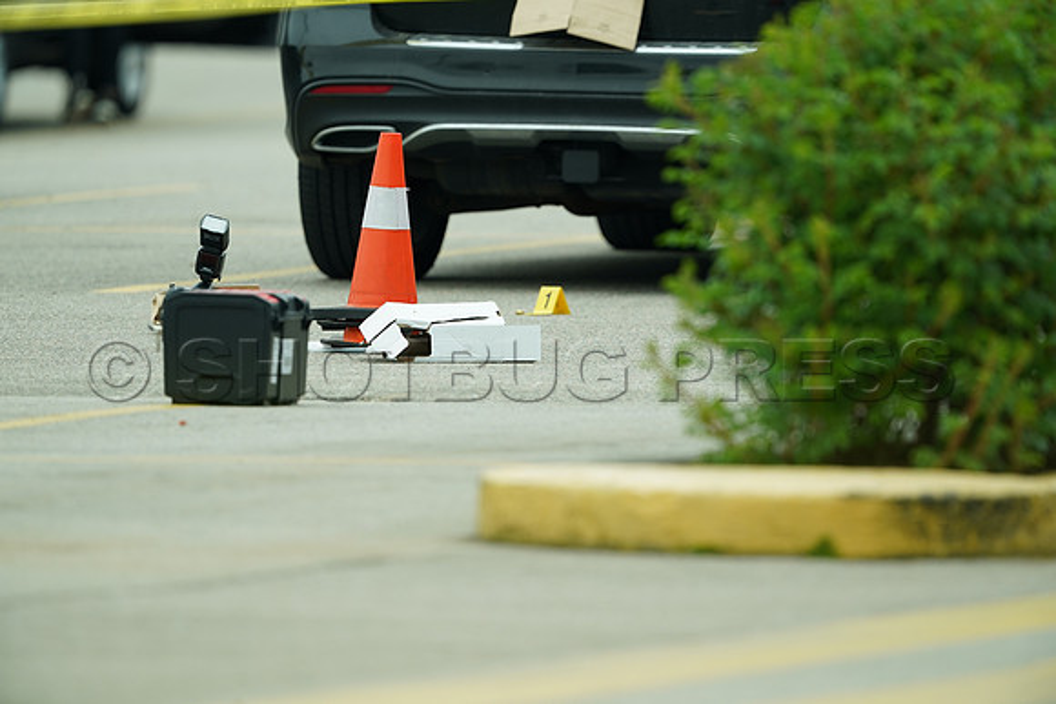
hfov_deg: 2.5
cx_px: 528
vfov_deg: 1.6
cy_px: 352
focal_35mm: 840
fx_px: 24645
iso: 400
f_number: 6.3
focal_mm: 840
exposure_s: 1/320
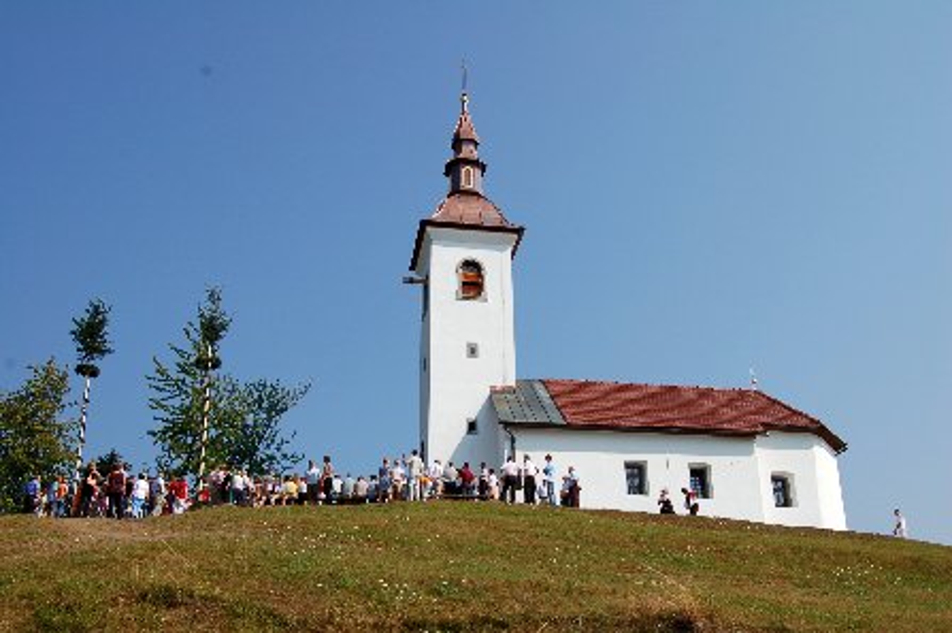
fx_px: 1030
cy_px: 316
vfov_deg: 34.1
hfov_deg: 49.6
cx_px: 476
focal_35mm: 39
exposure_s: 1/640
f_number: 8
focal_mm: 26
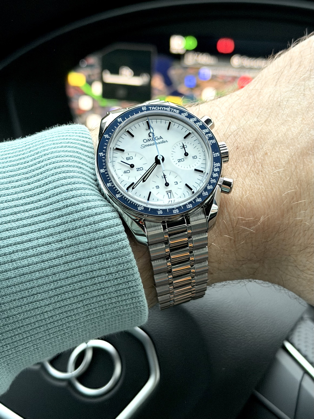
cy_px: 210
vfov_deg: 39.7
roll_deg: +3.1
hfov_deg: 30.3
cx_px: 157
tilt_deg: -27.2
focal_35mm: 48
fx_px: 581
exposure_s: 1/40
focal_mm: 6.76
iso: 400
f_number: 1.78
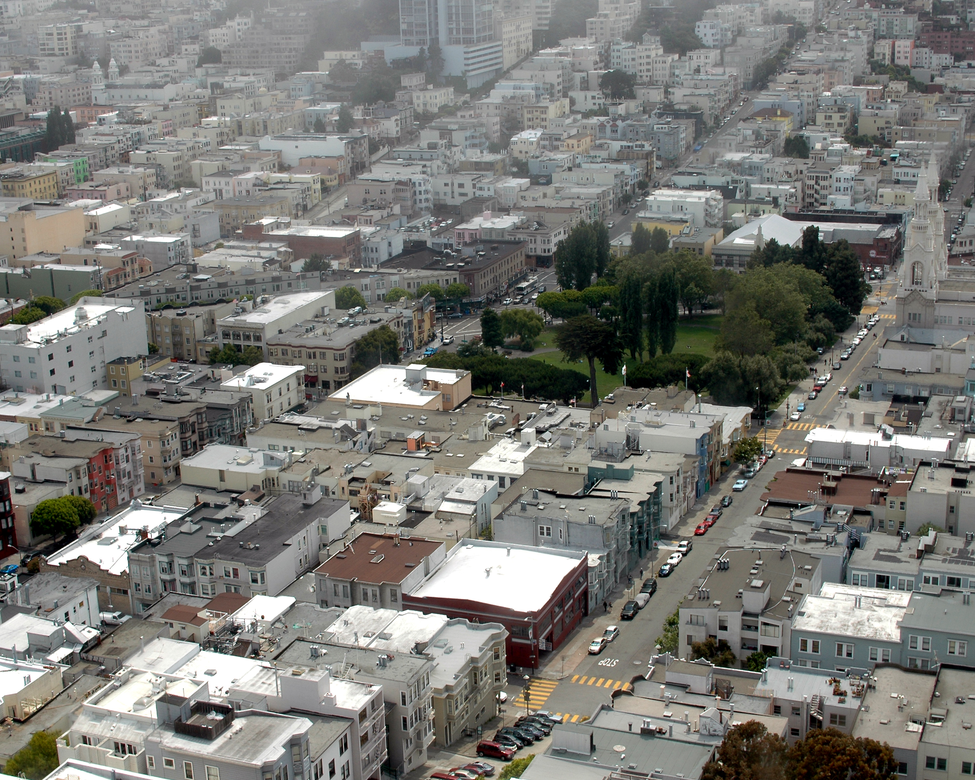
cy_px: 388
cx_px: 479
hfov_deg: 36.0
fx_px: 1501
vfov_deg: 29.1
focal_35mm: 52
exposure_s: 1/250
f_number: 11
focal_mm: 30
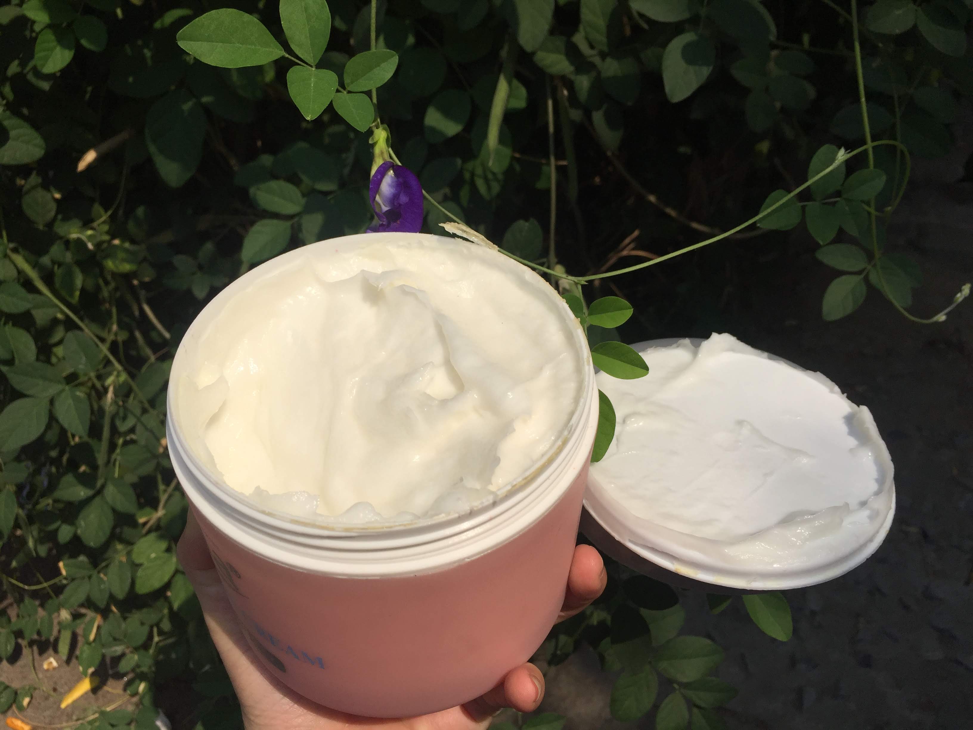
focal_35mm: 29
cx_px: 486
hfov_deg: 61.7
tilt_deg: -29.4
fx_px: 815
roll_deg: +1.1
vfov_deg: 48.2
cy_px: 365
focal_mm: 4.15
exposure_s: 1/4950
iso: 32
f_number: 2.2
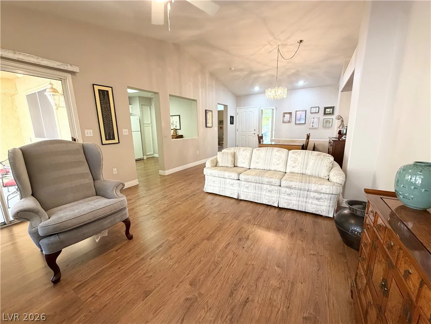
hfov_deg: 102.1
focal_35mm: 14
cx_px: 216
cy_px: 162
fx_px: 174
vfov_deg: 85.7
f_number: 2.2
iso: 320
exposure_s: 1/60
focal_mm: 2.22
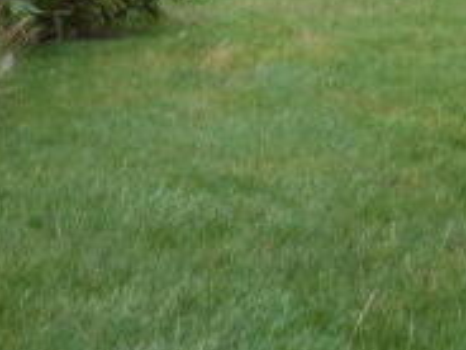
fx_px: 1023
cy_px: -49
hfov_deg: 25.5
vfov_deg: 18.5
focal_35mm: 76
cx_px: 323
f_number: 4
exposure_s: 1/100
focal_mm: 4.3
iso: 100
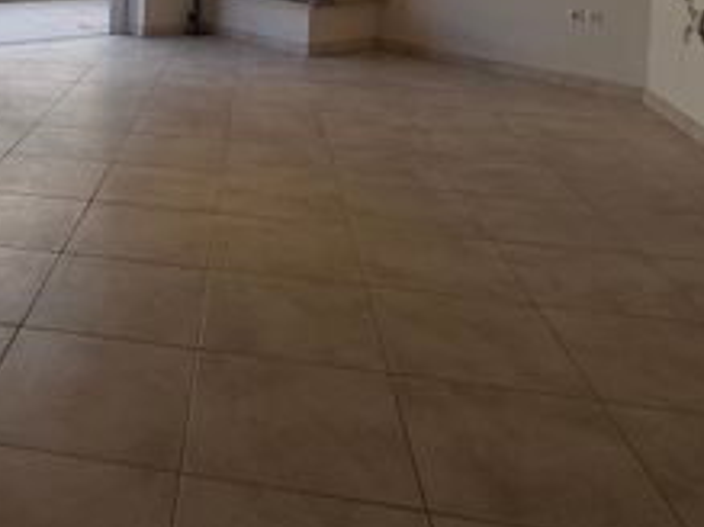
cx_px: 103
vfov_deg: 32.6
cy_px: -67
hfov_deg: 45.5
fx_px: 772
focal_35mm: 38
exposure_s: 1/326
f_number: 2.2
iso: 50
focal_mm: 2.2
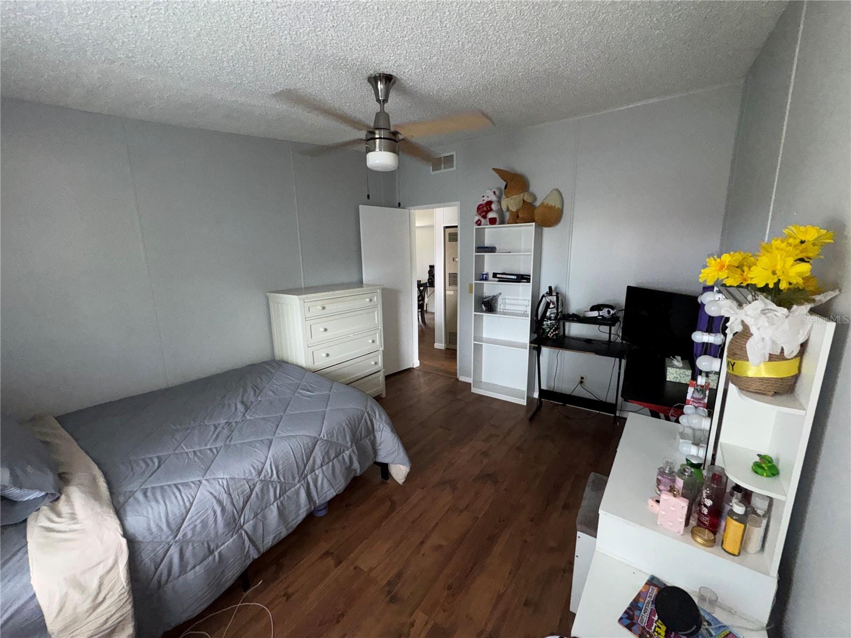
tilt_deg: -10.7
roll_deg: +0.6
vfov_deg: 85.7
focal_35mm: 14
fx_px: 344
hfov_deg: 102.1
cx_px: 426
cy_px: 319
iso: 200
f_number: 2.2
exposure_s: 1/75
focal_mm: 2.22
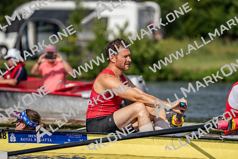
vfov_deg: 3.7
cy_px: 80
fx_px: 2486
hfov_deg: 5.5
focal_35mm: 376
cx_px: 119
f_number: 6.3
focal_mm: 376
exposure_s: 1/1600
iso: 160
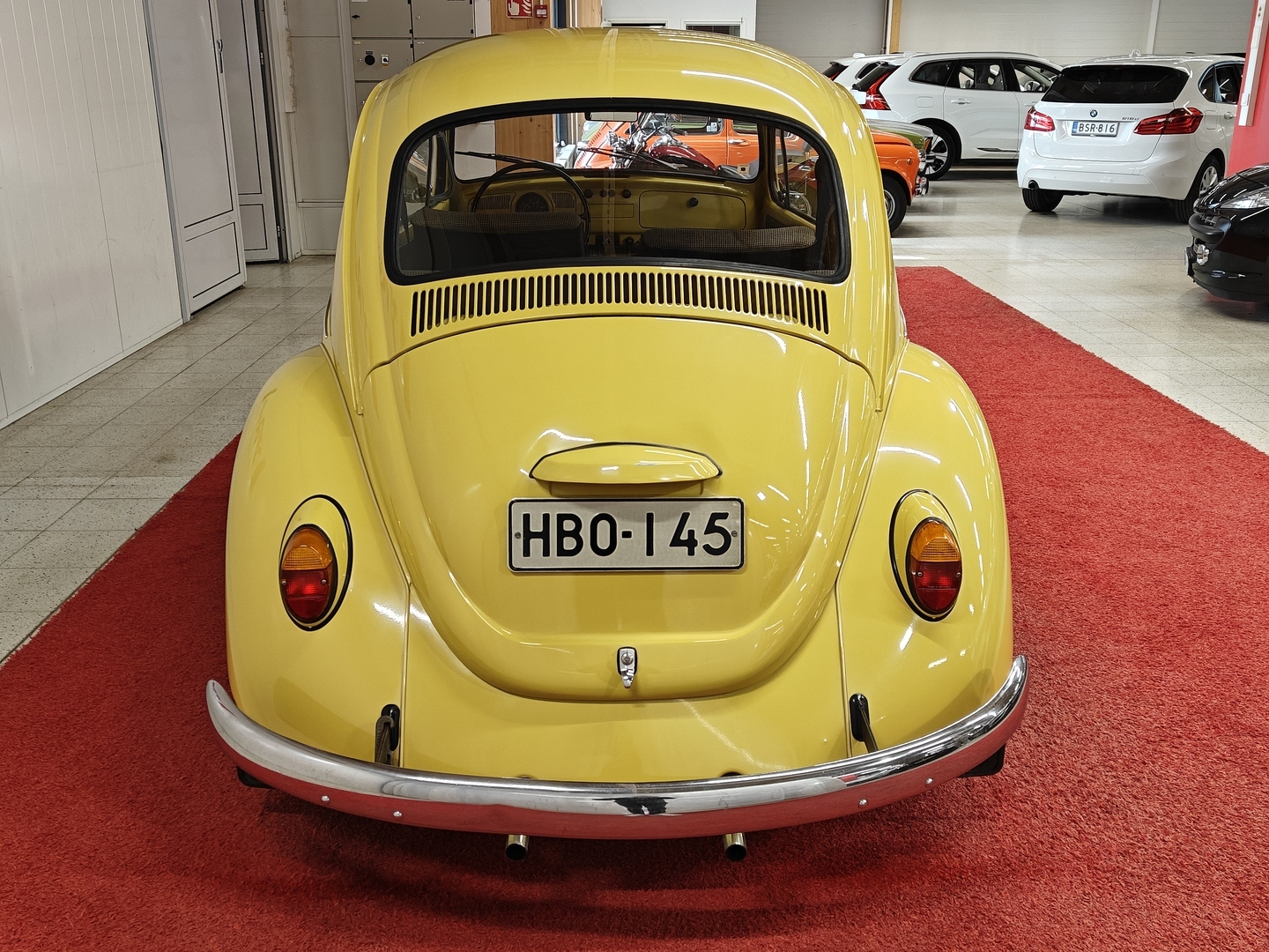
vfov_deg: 44.2
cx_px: 634
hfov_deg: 56.8
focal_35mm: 32
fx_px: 1173
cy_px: 476
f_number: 1.8
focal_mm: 5.59
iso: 100
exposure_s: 1/100
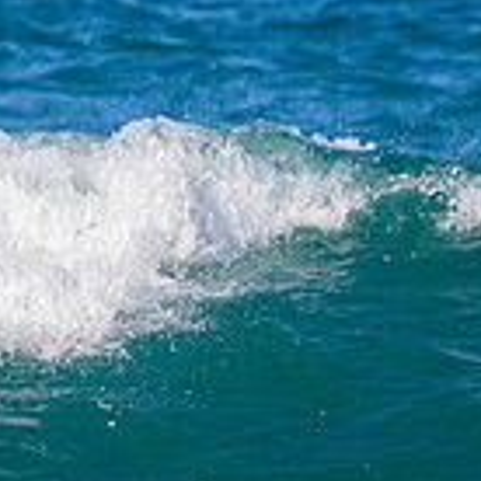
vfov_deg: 0.4
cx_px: 101
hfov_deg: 0.4
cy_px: 360
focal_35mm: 3925
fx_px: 61704
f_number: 11
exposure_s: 1/2000
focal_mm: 800
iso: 1250
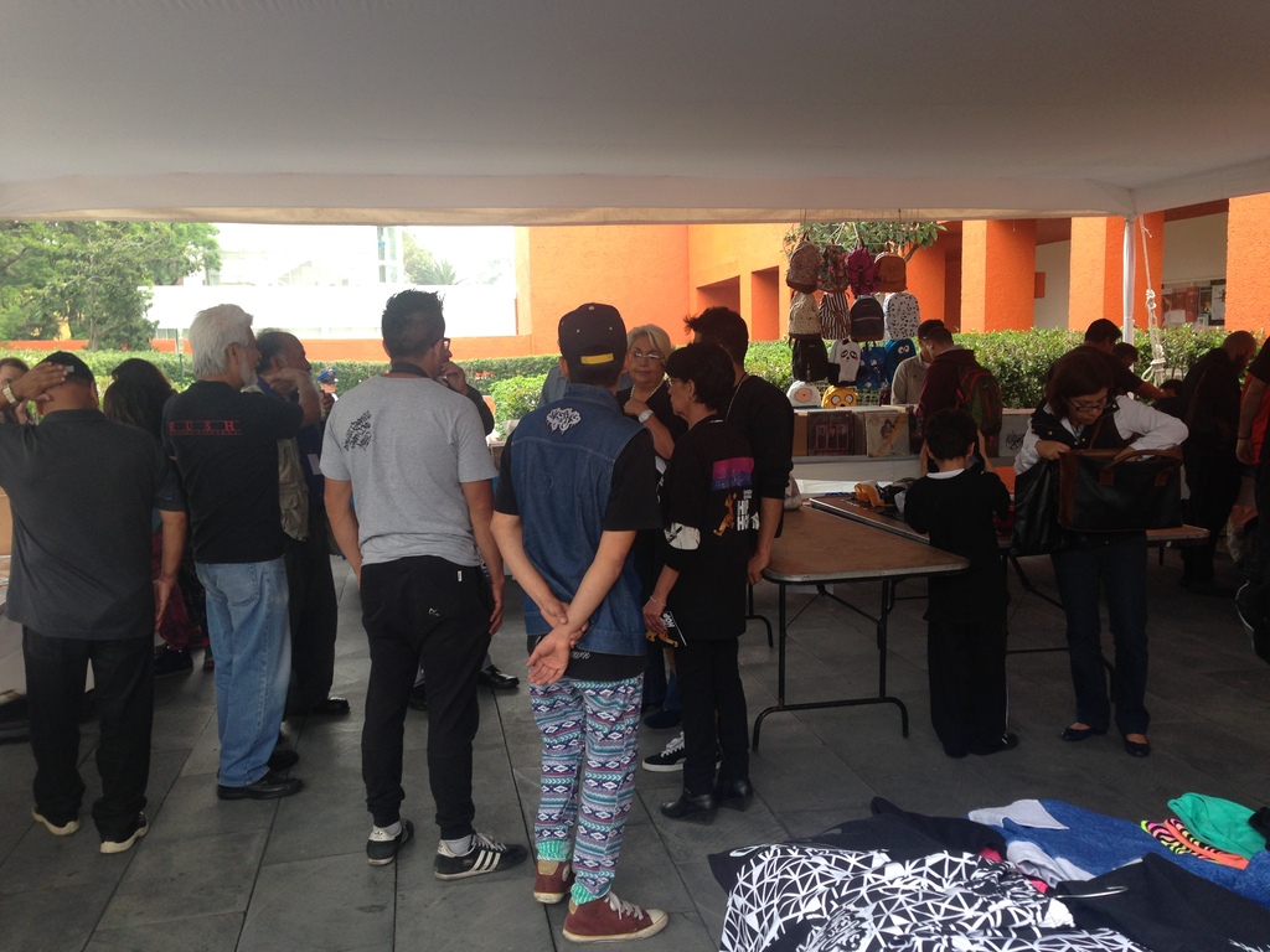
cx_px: 635
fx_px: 1211
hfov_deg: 55.4
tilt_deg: -6.7
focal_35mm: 33
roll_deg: -0.4
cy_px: 476
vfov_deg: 42.9
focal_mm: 4.12
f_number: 2.4
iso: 50
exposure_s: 1/120
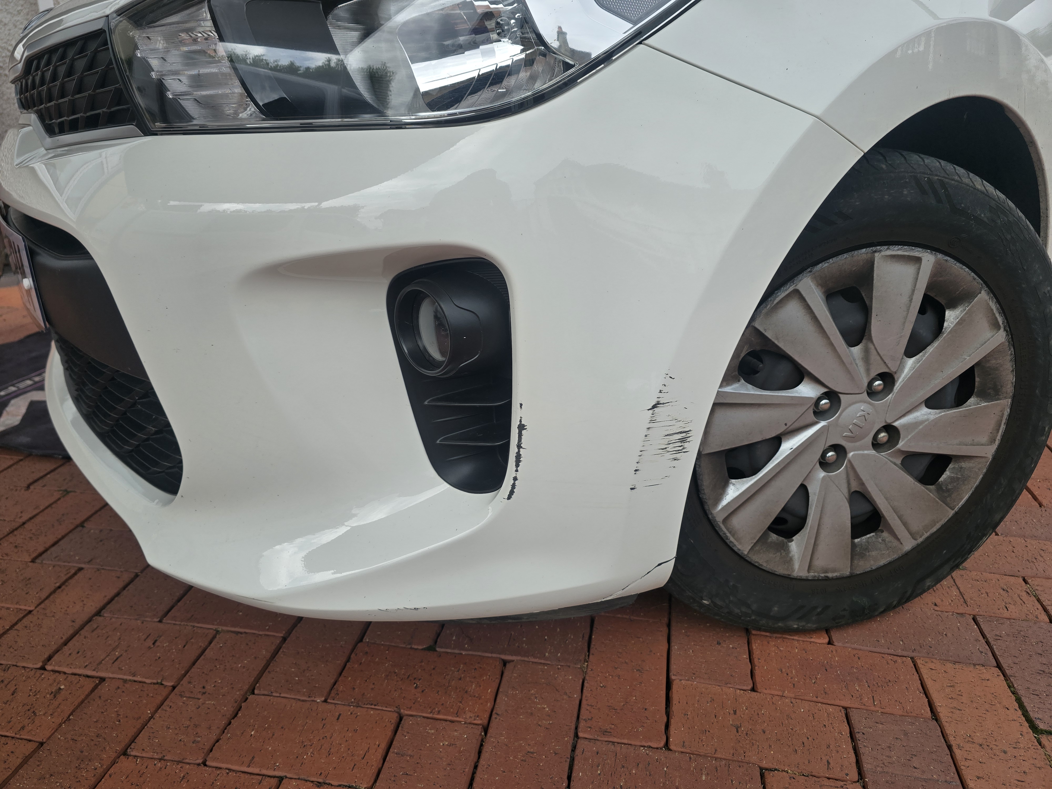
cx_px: 526
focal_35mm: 23
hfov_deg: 73.9
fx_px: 699
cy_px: 394
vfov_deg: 58.9
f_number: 1.7
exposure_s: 1/407
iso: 12
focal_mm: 6.3
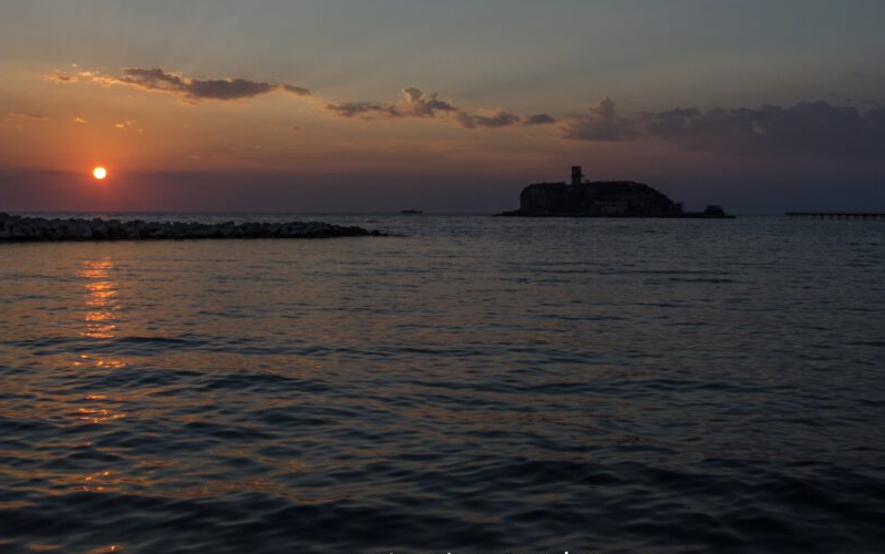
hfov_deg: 46.1
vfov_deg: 29.8
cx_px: 483
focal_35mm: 43
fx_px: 1037
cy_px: 208
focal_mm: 22
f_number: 18
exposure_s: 1/200
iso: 400
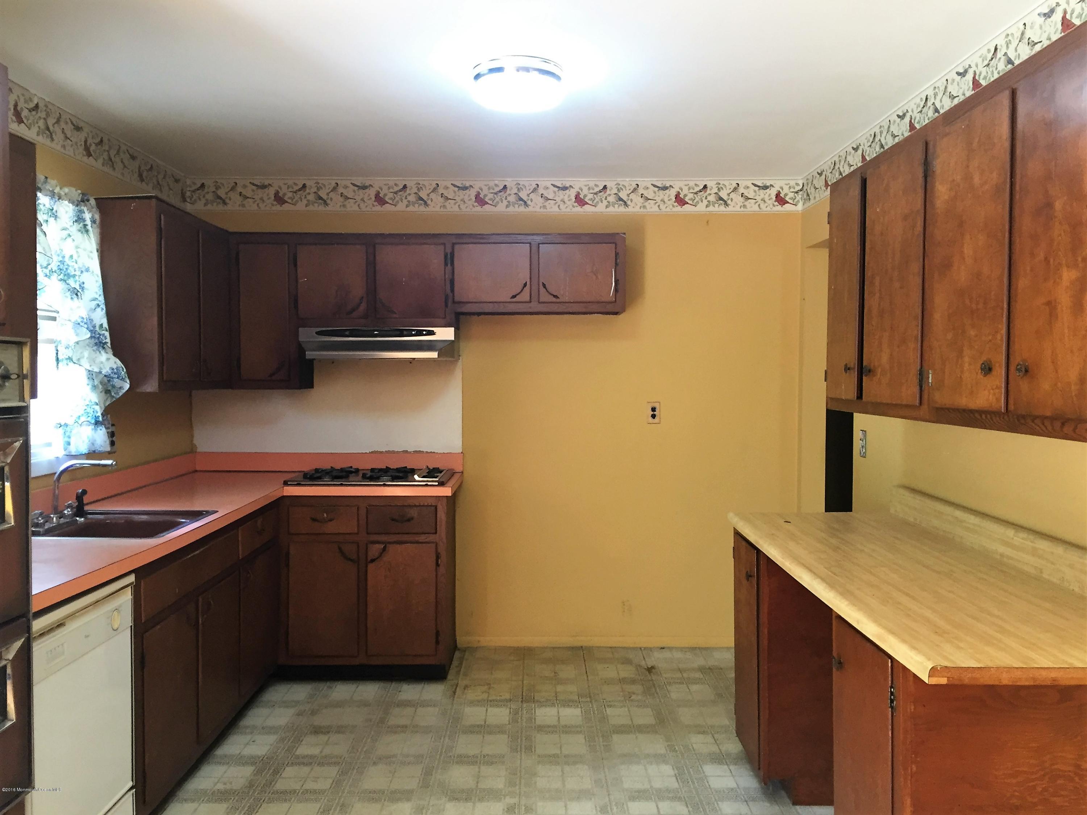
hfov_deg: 61.7
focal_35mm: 29
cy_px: 408
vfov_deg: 48.2
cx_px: 544
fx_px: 911
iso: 100
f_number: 2.2
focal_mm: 4.15
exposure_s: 1/30
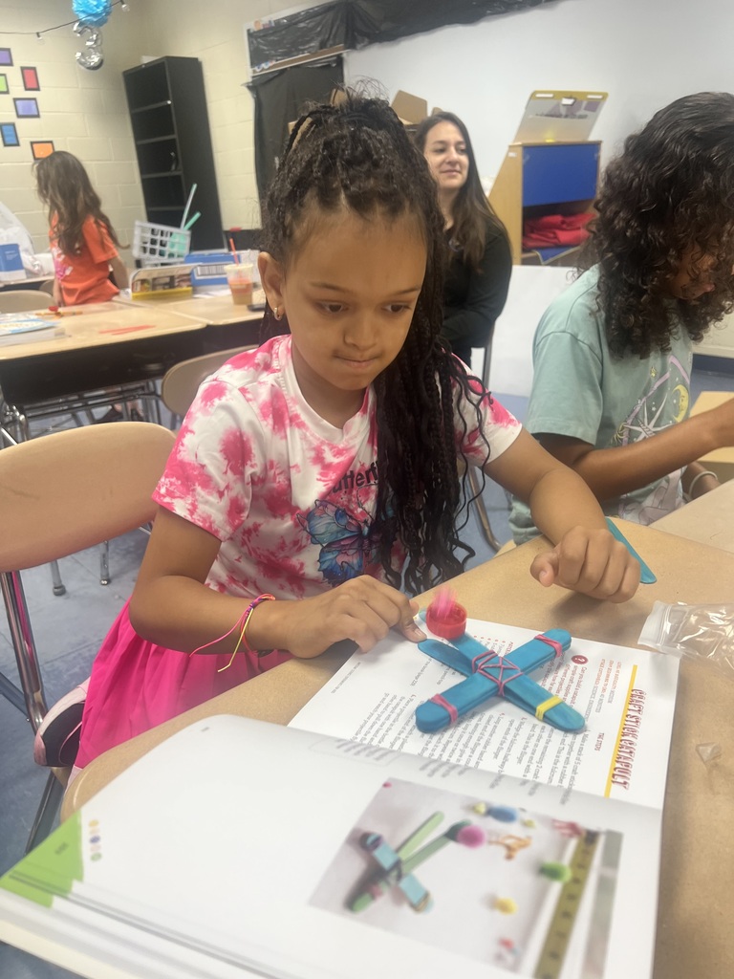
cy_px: 490
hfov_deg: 53.1
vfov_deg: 67.3
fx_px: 735
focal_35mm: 26
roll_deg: +3.2
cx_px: 367
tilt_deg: -21.1
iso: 64
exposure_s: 1/61
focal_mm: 5.7
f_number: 1.5
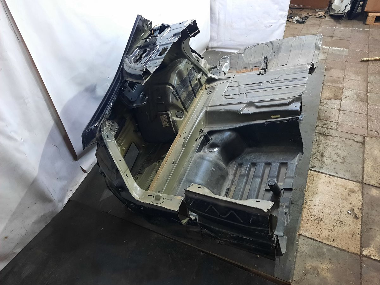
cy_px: 142
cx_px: 190
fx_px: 274
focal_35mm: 25
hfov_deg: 69.4
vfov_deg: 54.9
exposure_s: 1/33
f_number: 2
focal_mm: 4.6
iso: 400
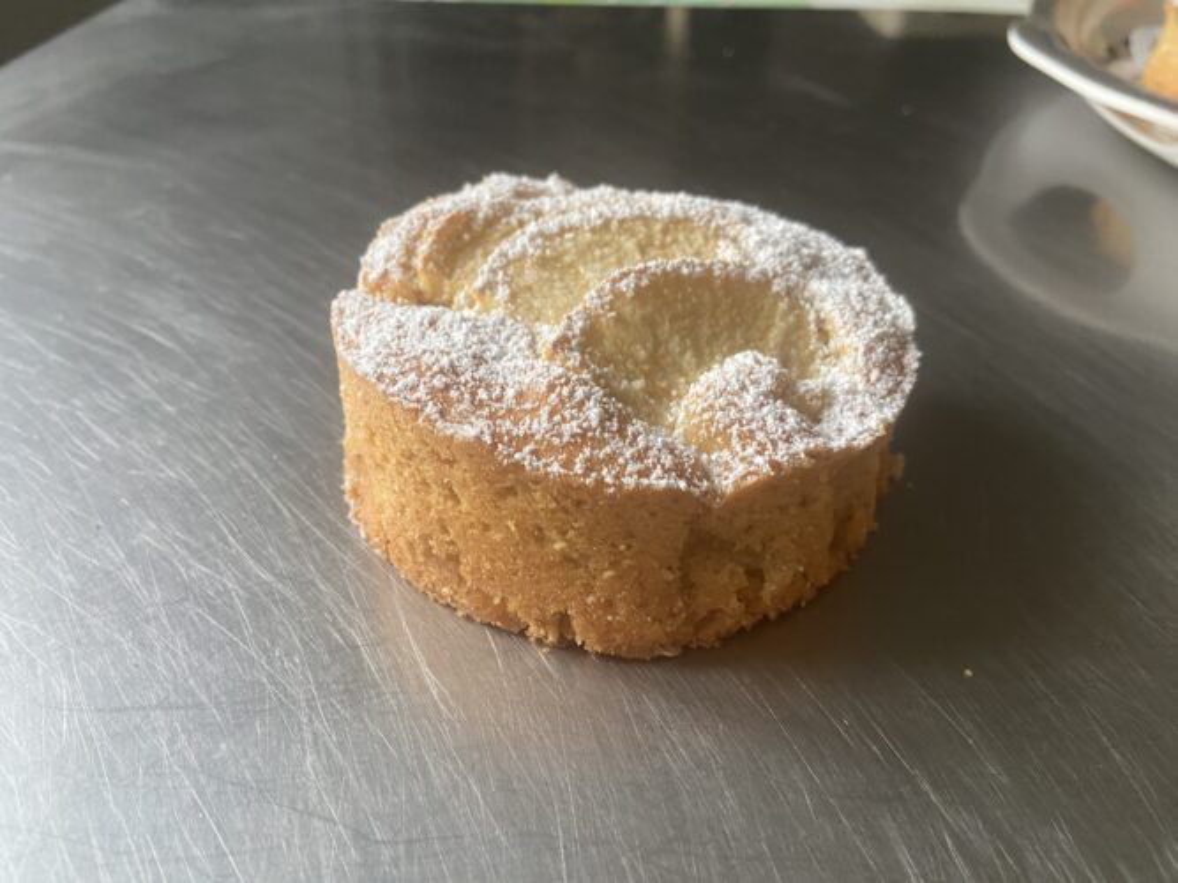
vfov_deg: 53.0
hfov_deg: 67.3
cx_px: 589
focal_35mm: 26
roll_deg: -0.4
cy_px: 442
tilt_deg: -37.7
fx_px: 885
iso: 125
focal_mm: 4.25
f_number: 1.8
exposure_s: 1/74
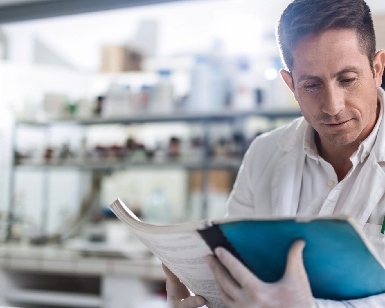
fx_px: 855
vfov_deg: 20.4
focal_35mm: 75
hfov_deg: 25.2
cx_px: 263
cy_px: 170
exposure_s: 1/100
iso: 64
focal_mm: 50
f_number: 1.4
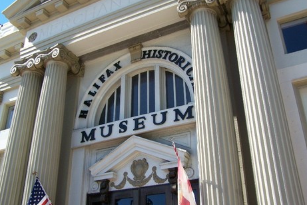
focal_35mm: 40
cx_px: 155
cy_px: 99
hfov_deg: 48.4
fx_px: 341
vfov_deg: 33.4
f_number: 4
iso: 80
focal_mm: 6.3
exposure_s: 1/640
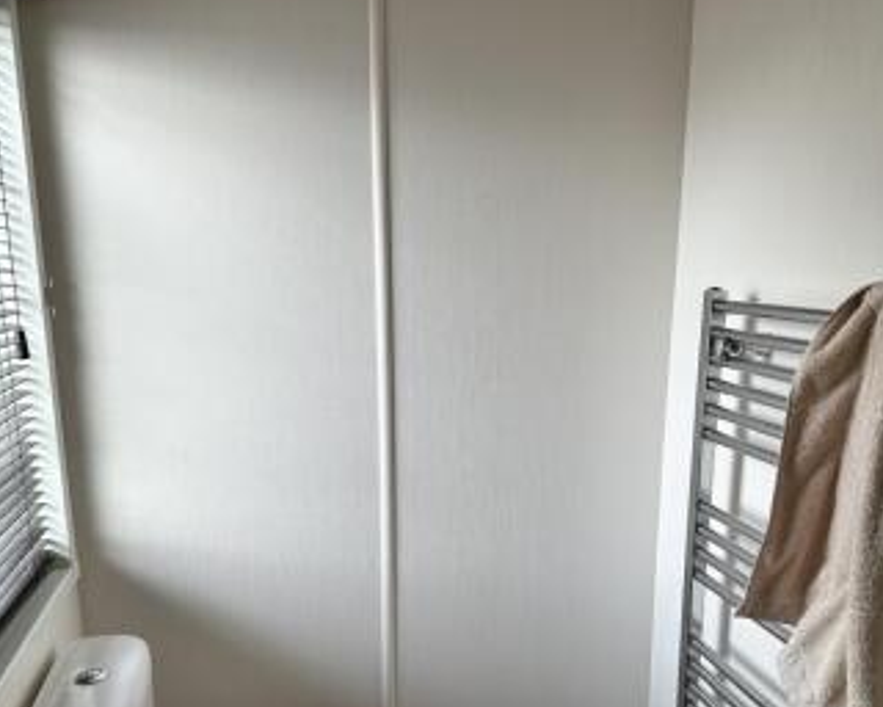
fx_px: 836
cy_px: 471
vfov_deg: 45.1
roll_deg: -0.2
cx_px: 442
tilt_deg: -13.0
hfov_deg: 55.7
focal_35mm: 32
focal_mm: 6.86
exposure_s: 1/166
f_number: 1.78
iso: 64
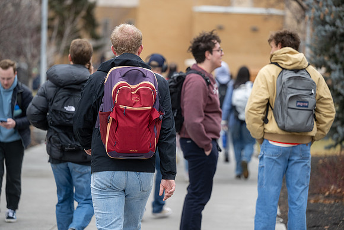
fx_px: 1195
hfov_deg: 16.4
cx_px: 172
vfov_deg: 11.0
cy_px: 115
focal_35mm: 125
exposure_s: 1/640
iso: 400
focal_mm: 125
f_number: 2.8
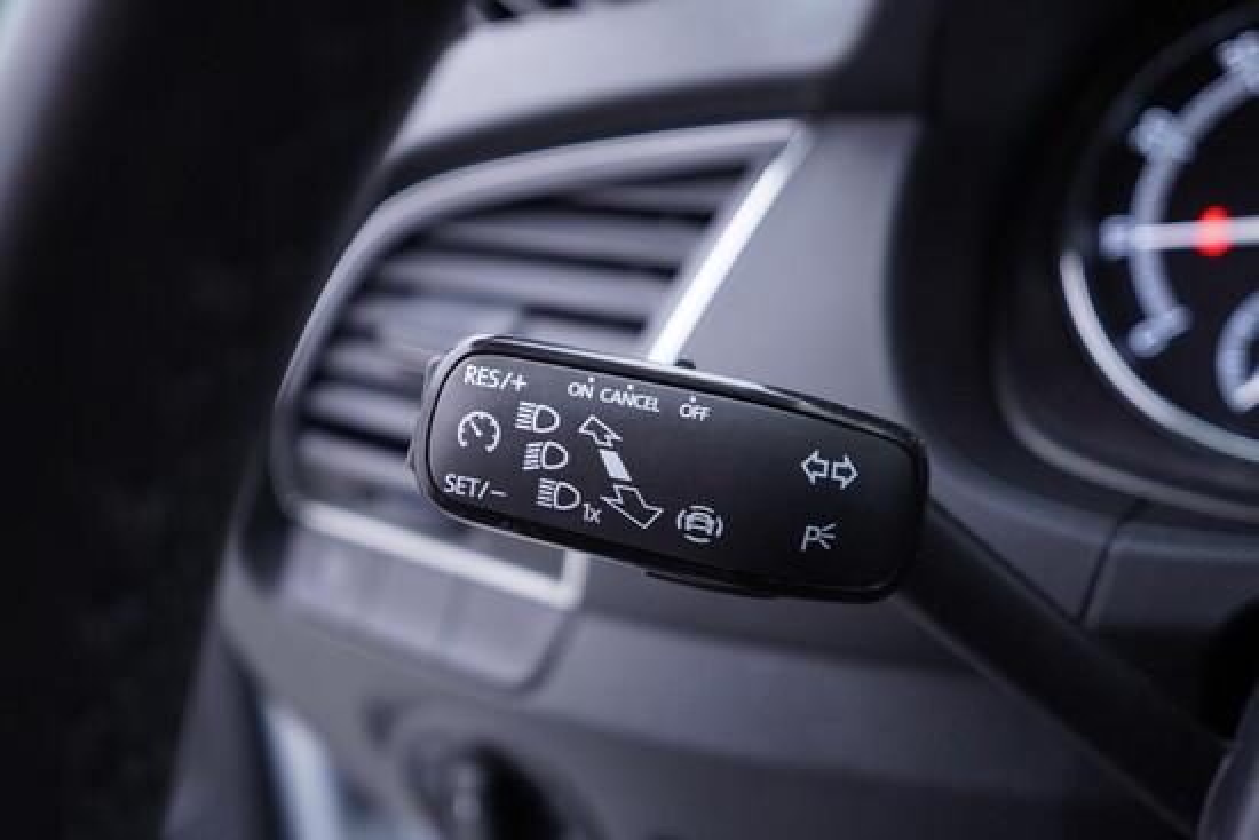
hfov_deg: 53.1
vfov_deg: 36.9
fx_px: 1259
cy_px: 420
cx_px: 630
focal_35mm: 36
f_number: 2.8
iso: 200
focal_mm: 24
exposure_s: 1/40
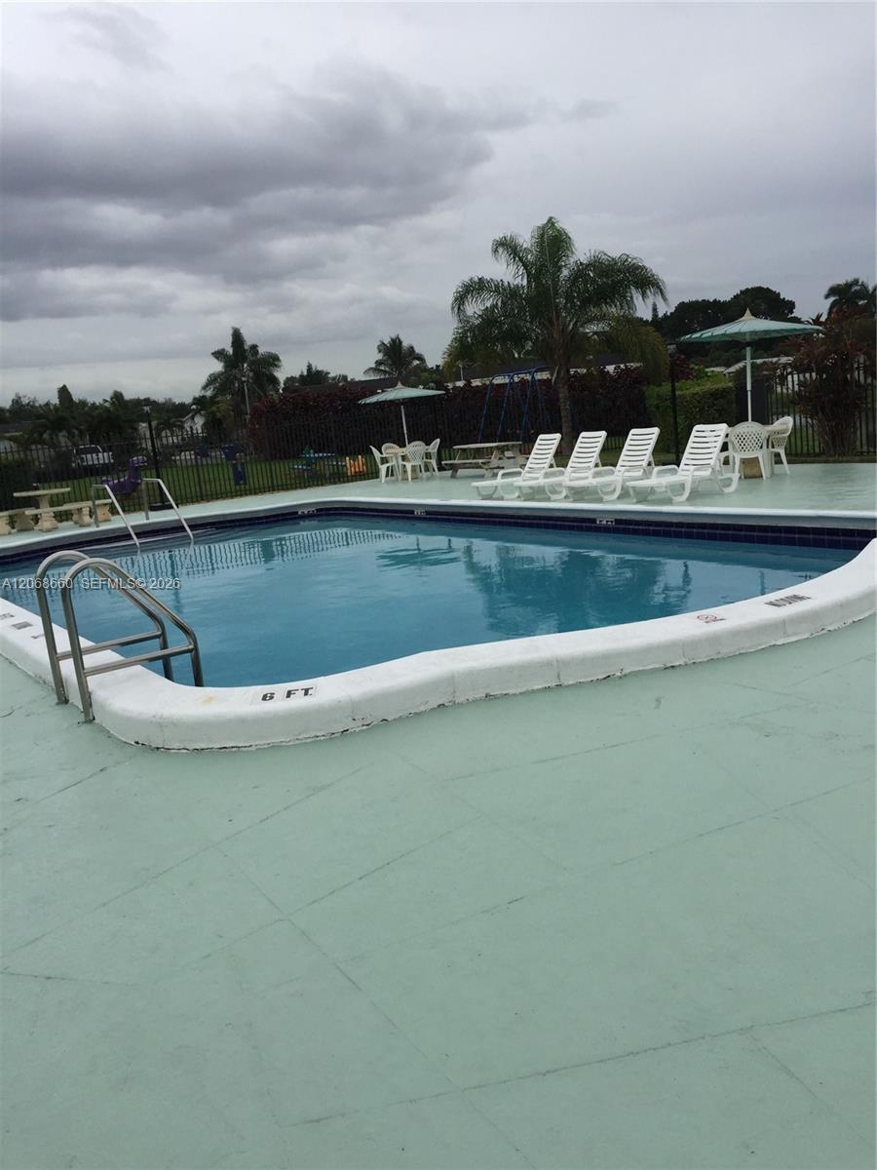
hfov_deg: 48.2
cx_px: 438
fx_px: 980
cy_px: 585
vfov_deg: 61.7
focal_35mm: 29
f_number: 2.2
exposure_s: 1/2198
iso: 32
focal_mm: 4.15
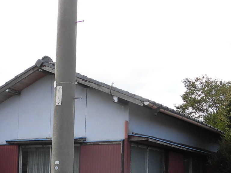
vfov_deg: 21.9
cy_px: 180
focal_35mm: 64
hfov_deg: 30.3
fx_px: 427
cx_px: 116
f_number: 3.1
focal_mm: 4.3
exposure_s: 1/640
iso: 100
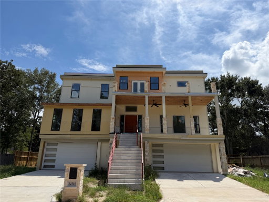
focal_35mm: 24
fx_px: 187
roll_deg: -0.9
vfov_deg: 56.8
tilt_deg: +18.8
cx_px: 134
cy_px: 101
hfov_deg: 71.6
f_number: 1.78
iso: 80
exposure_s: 1/7353
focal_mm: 6.76
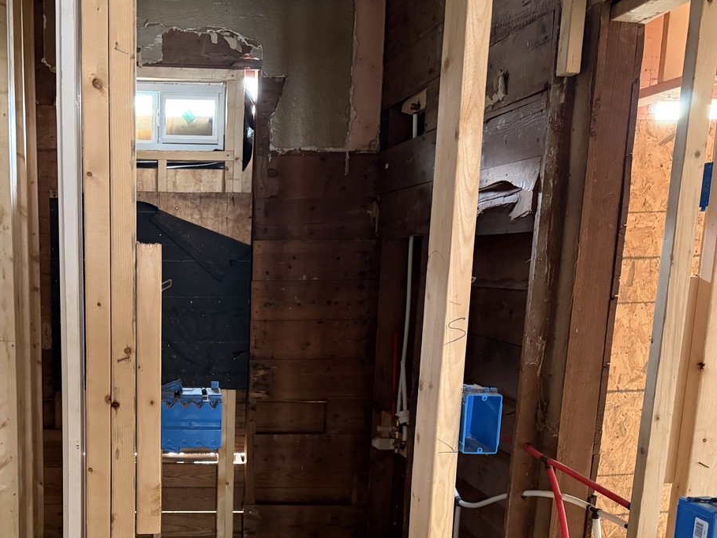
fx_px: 787
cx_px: 168
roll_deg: -0.5
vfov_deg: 36.9
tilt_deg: -10.5
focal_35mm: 38
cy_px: 397
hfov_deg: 46.9
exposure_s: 1/34
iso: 1000
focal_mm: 6.76
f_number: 1.78
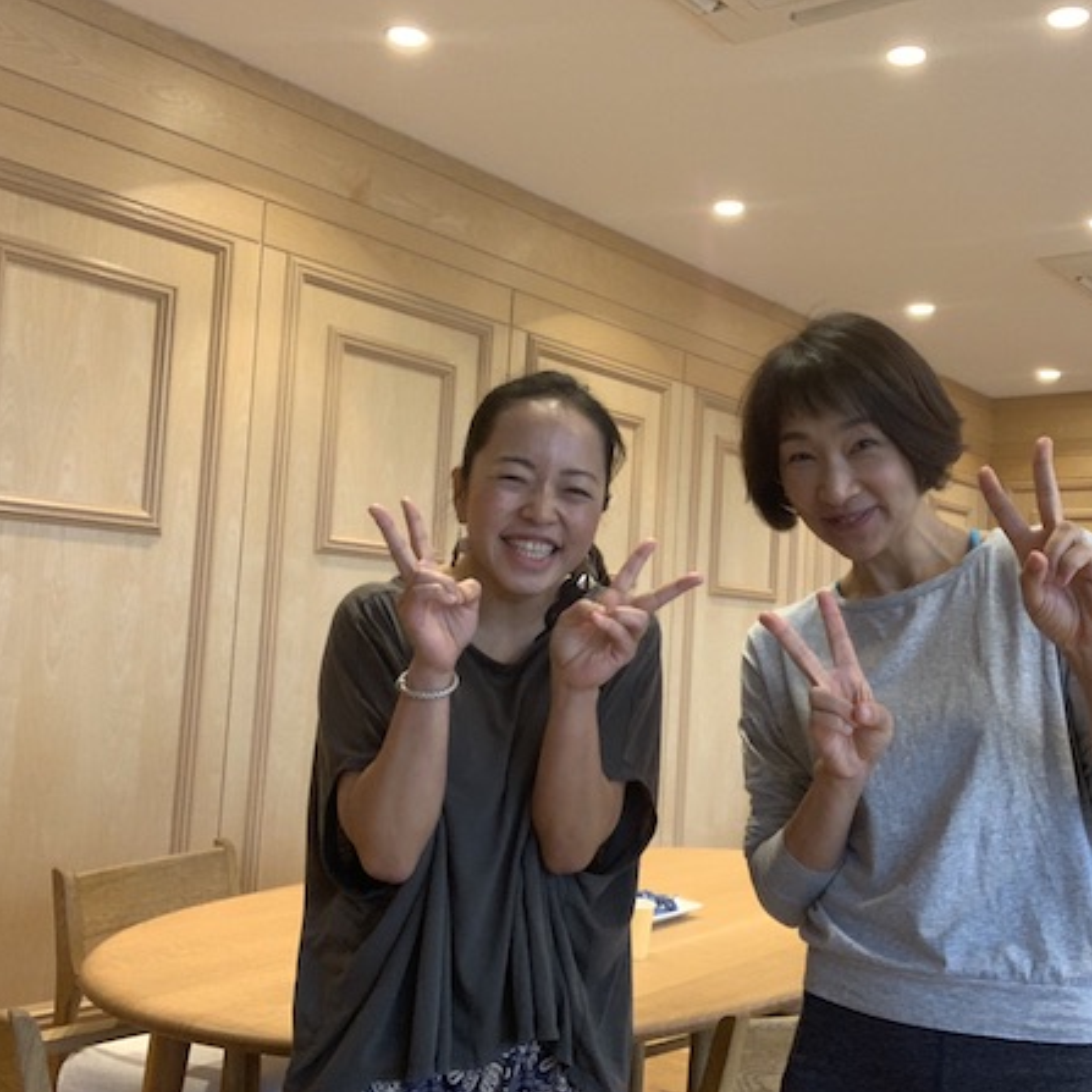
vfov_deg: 43.9
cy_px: 545
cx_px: 601
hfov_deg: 43.8
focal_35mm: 38
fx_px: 1356
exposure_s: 1/60
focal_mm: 2.87
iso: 160
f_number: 2.2
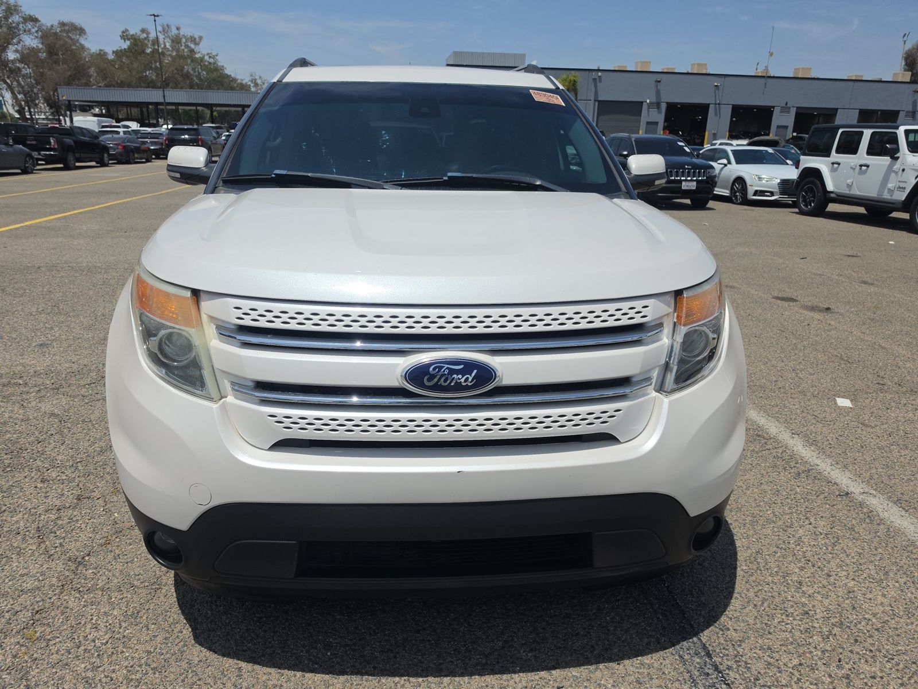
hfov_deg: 73.9
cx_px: 459
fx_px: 610
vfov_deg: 58.9
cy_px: 344
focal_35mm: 23
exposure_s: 1/7940
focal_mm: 6.5
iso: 30
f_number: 1.4
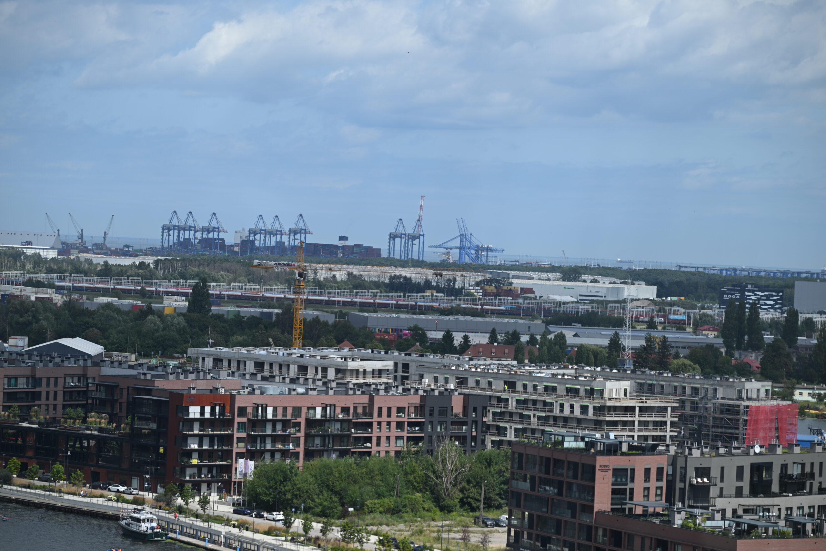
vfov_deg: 11.4
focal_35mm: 120
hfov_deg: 17.1
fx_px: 2753
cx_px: 413
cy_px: 276
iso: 100
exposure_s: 1/640
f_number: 6.3
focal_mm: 120
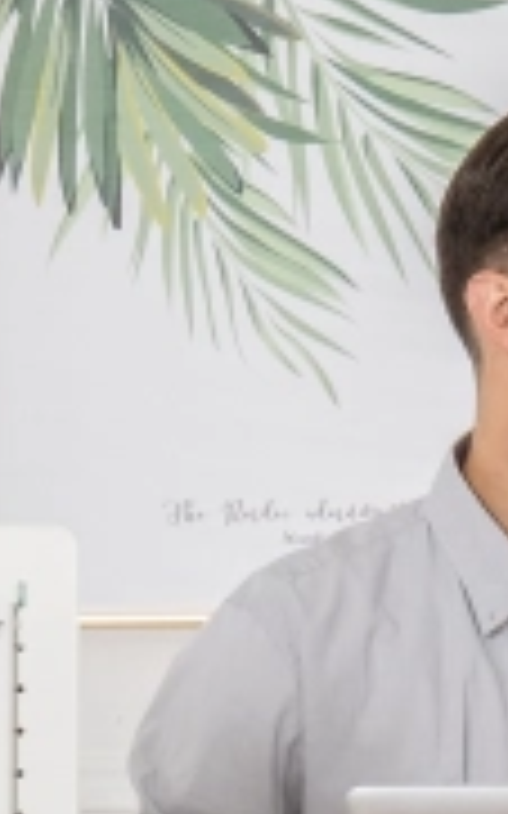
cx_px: 414
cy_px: 1297
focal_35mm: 332
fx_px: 7360
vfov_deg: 6.2
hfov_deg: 4.0
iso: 800
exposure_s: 1/125
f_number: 13
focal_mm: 46
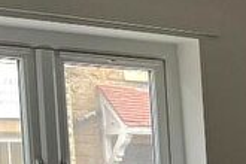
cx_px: 492
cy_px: 239
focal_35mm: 115
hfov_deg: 14.7
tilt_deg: -3.9
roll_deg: +1.0
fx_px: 786
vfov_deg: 11.5
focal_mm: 4.2
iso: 125
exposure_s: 1/73
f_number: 1.6
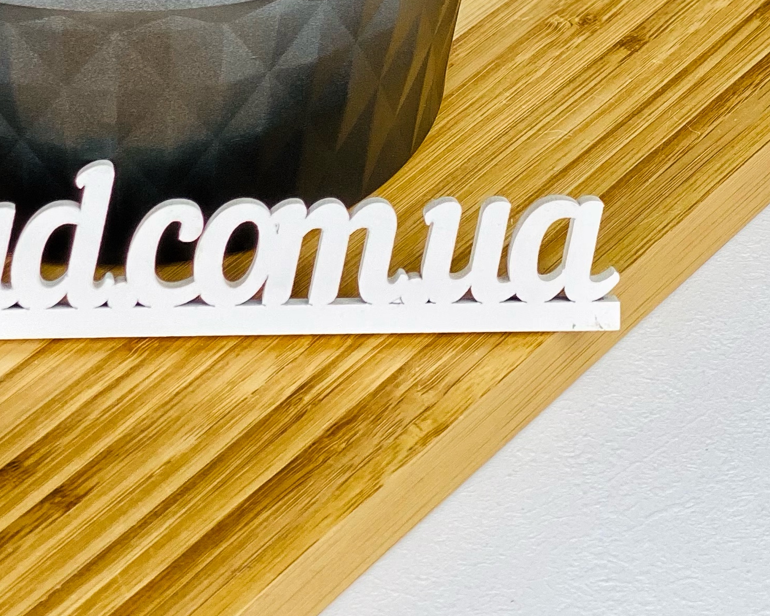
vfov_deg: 10.6
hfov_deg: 13.9
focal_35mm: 139
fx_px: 3168
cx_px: 319
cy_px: -384
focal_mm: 6
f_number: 2
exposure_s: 1/119
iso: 20
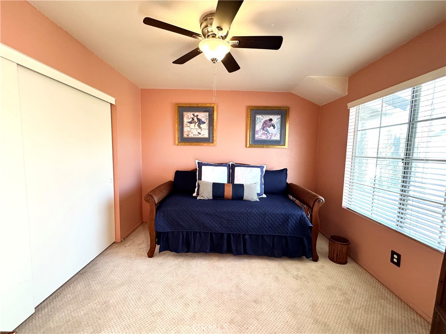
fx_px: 180
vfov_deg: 85.7
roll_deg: -1.3
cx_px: 223
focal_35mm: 14
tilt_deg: -5.3
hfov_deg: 102.1
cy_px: 167
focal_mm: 2.22
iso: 250
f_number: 2.2
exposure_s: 1/120
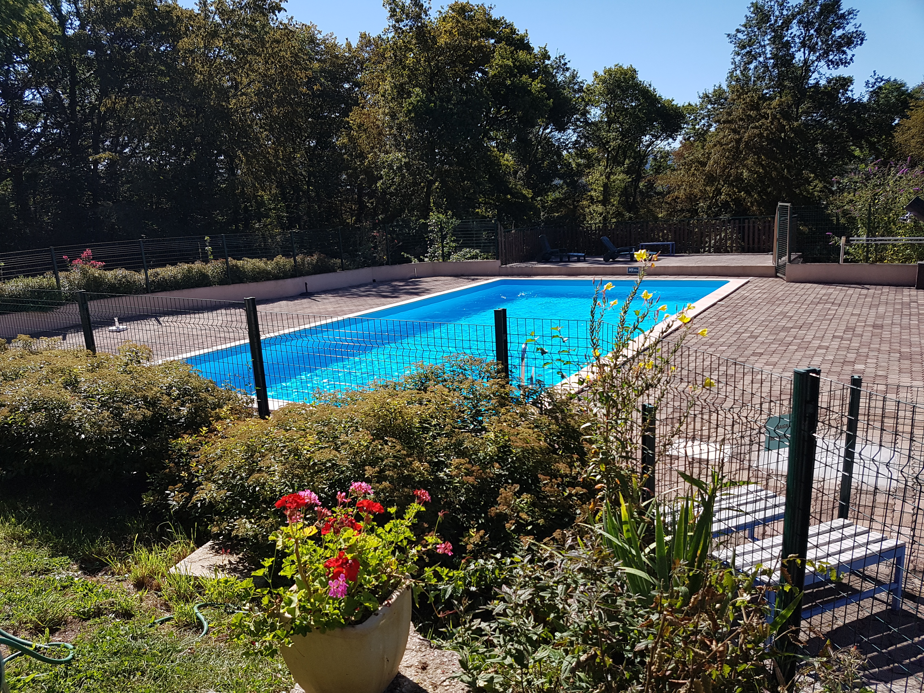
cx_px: 462
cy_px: 346
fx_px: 694
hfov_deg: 67.3
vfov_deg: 53.1
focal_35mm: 26
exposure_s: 1/2376
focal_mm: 4.2
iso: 50
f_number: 1.7
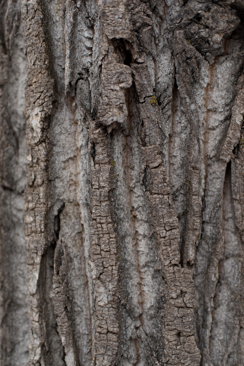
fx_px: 356
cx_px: 122
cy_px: 183
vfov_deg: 54.4
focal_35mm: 35
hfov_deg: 37.9
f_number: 1.8
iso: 100
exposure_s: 1/250
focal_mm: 35
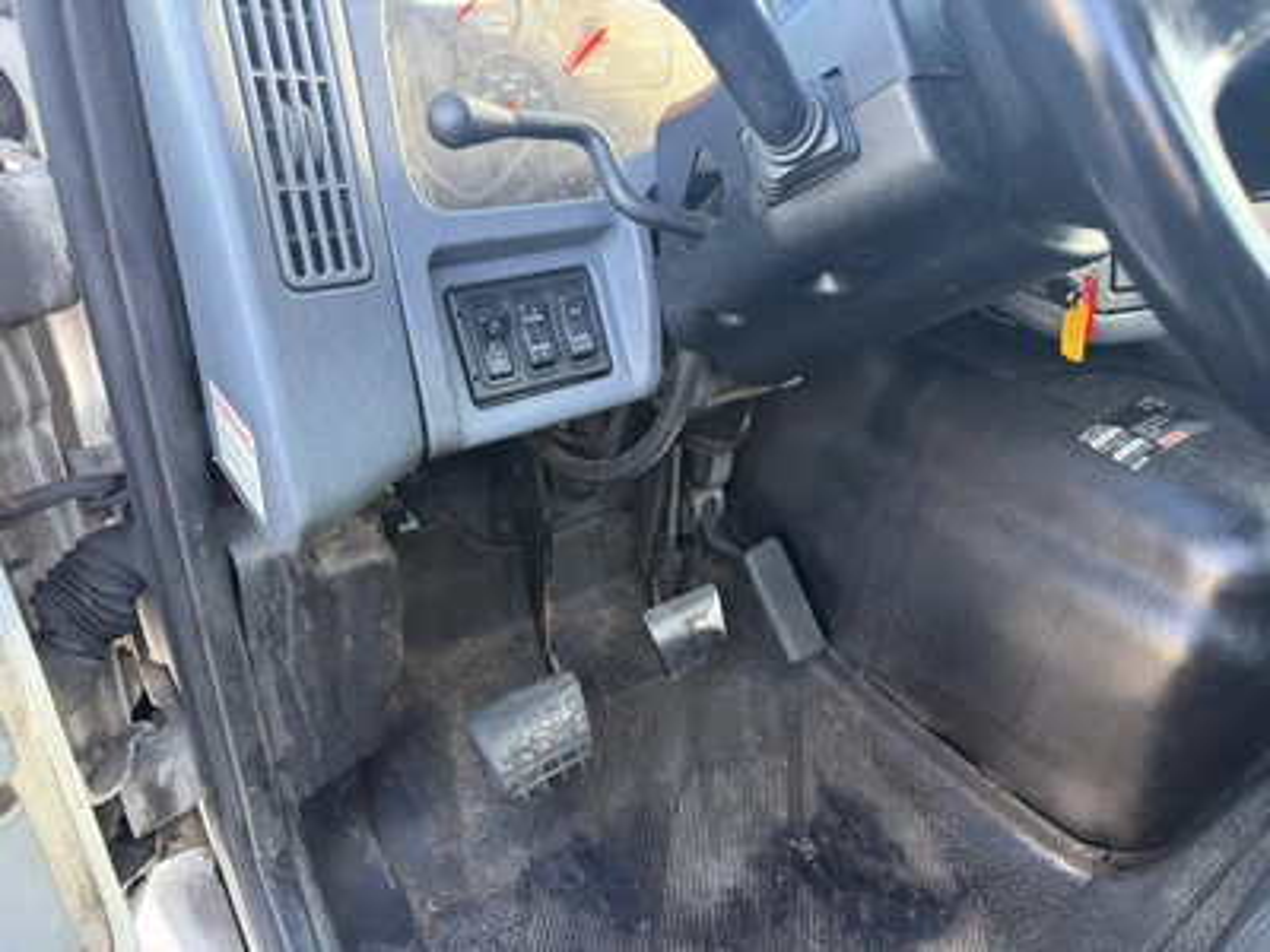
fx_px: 881
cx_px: 635
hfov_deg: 71.6
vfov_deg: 56.8
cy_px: 476
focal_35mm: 24
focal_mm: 6.76
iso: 200
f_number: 1.78
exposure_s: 1/71
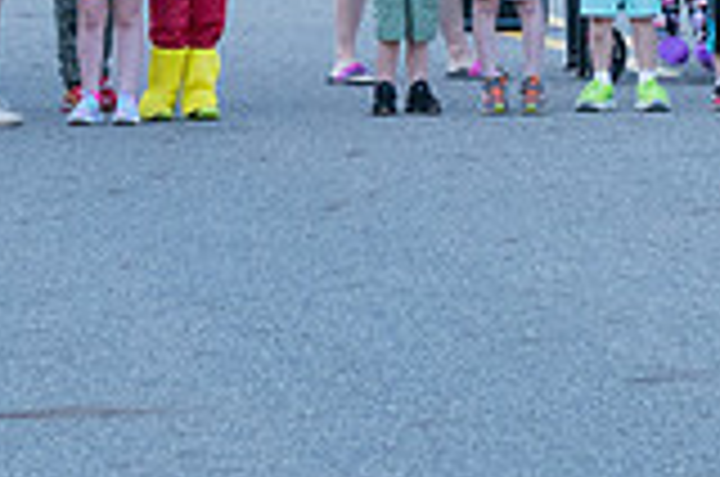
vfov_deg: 3.6
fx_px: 7605
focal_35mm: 381
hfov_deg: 5.4
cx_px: 405
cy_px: -338
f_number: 5.6
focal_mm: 70
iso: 2000
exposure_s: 1/1250
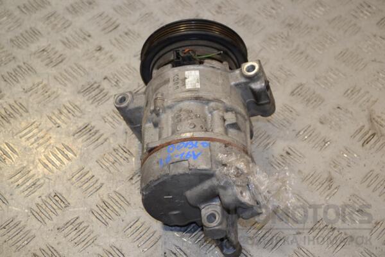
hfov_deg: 35.1
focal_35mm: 57
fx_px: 610
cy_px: 128
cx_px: 192
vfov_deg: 23.8
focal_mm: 38
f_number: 5
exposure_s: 1/60
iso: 160
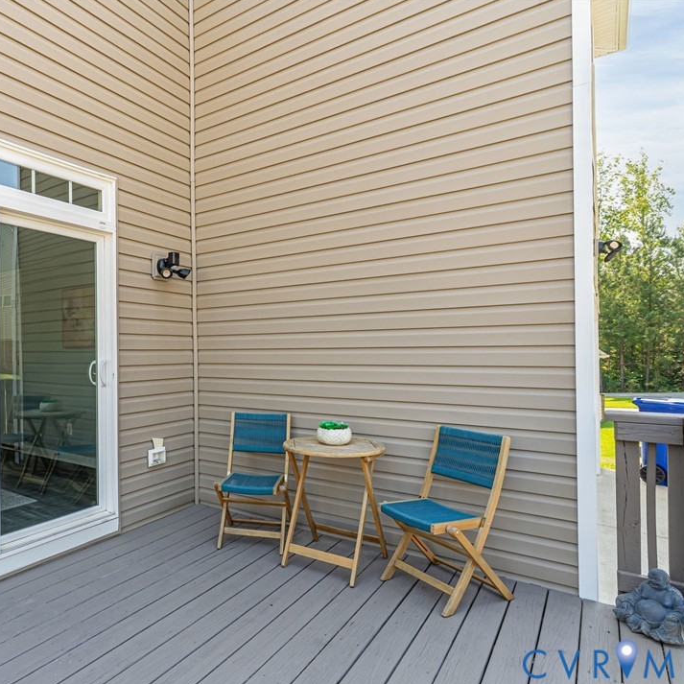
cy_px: 344
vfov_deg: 69.6
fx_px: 492
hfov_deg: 67.1
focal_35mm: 22
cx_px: 210
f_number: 8
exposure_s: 1/160
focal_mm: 17
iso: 640
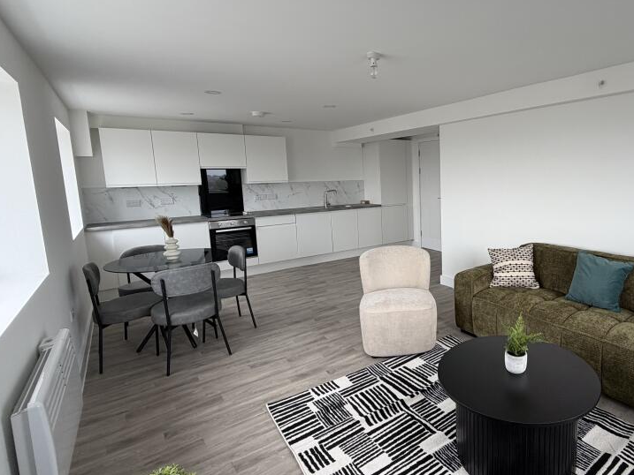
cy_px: 223
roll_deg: +1.1
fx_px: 366
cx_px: 431
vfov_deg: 65.9
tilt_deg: -7.9
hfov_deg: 78.6
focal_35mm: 20
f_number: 2.2
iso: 125
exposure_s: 1/121
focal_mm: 2.22
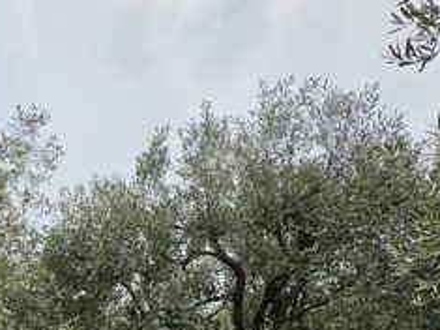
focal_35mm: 39
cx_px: 38
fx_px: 495
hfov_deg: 43.5
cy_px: 373
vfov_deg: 32.0
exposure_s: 1/2352
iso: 32
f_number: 1.9
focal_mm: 2.2
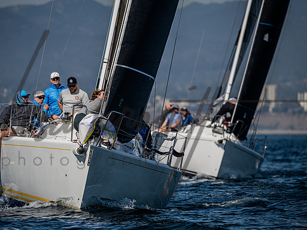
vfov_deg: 3.2
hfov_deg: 4.2
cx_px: 142
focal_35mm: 468
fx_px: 4148
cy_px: 116
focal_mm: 400
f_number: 5.6
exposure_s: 1/5000
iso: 400
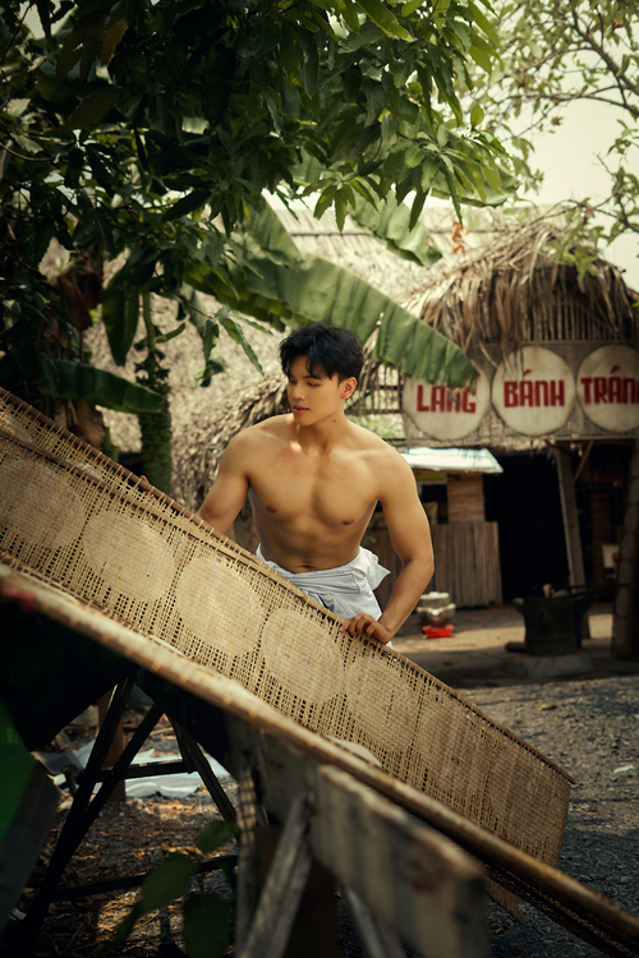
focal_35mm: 50
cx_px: 320
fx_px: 1331
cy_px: 479
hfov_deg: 27.0
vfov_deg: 39.6
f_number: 3.2
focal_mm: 50
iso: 250
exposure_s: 1/2000
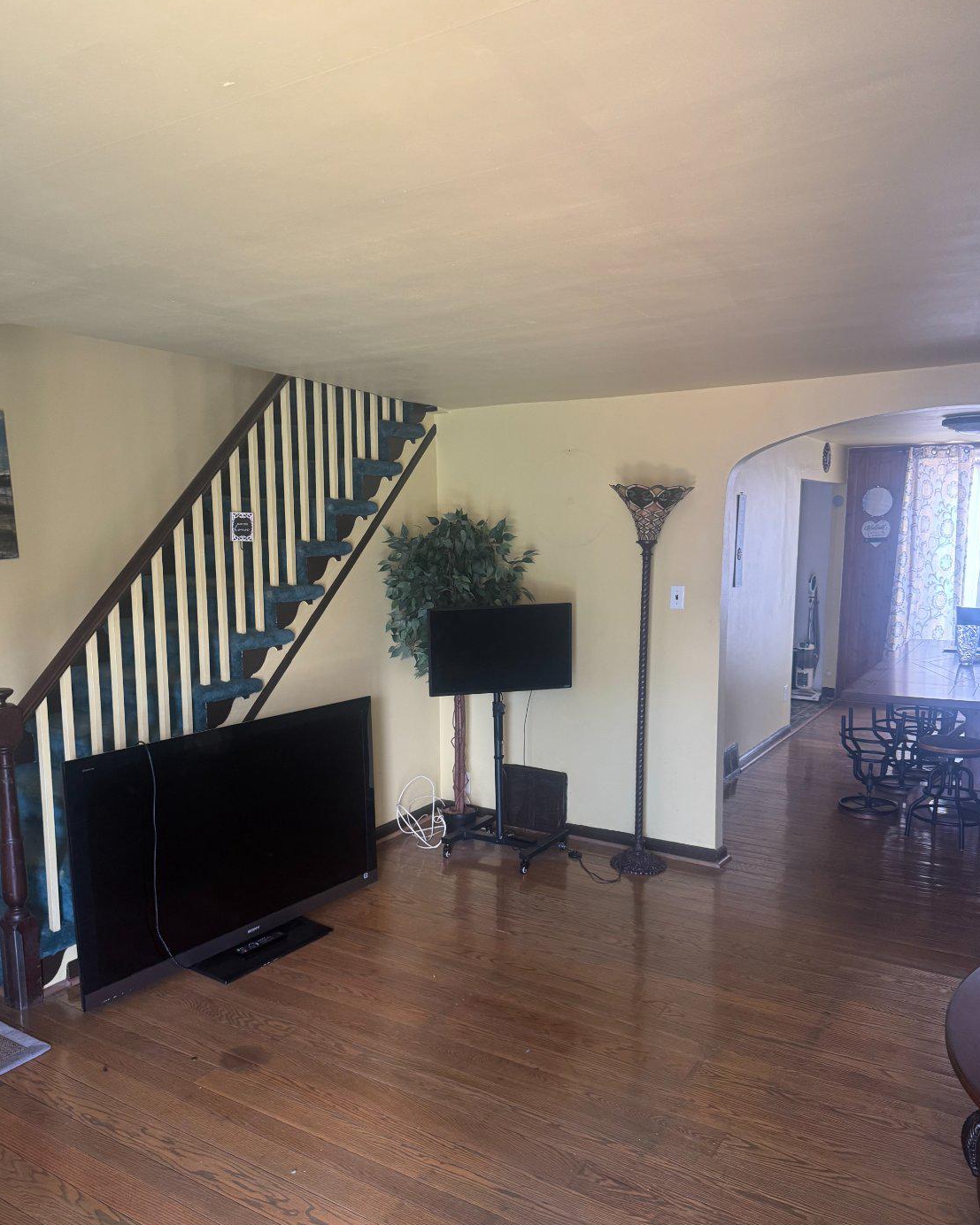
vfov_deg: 65.9
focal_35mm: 26
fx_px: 943
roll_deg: +1.6
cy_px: 671
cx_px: 480
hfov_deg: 54.9
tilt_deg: -10.8
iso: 250
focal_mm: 6.76
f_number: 1.78
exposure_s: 1/60
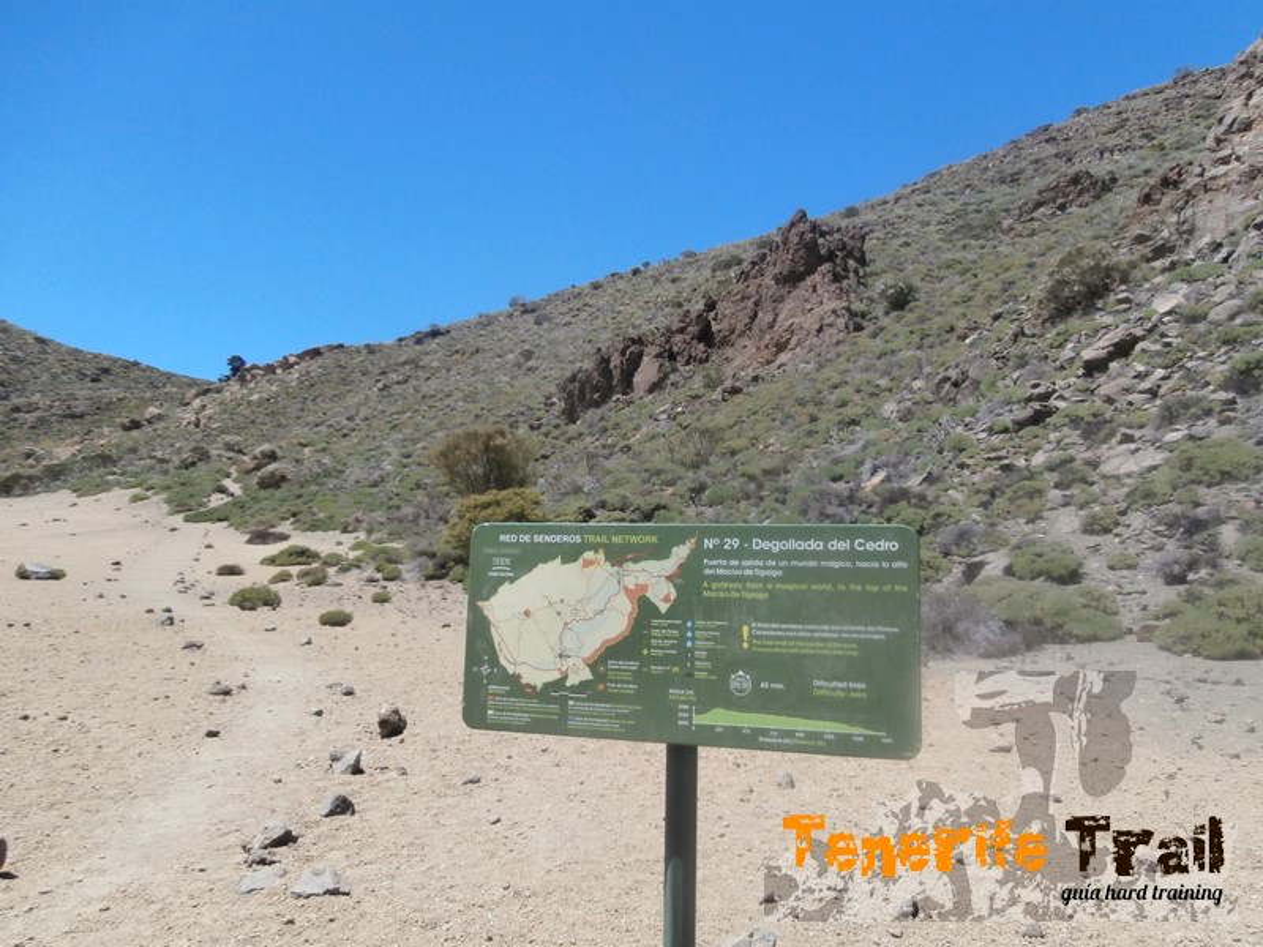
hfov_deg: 71.6
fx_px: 876
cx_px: 632
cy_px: 474
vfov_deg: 56.8
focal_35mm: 24
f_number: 3
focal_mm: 4.2
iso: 100
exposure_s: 1/1250
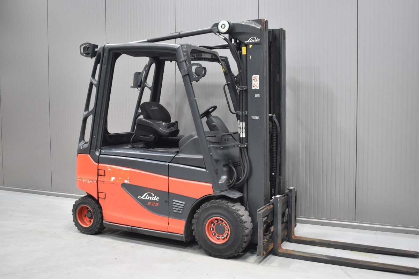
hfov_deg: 53.1
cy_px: 140
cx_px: 210
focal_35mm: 36
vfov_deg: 36.9
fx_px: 419
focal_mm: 24
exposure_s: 1/40
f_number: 4
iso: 1600
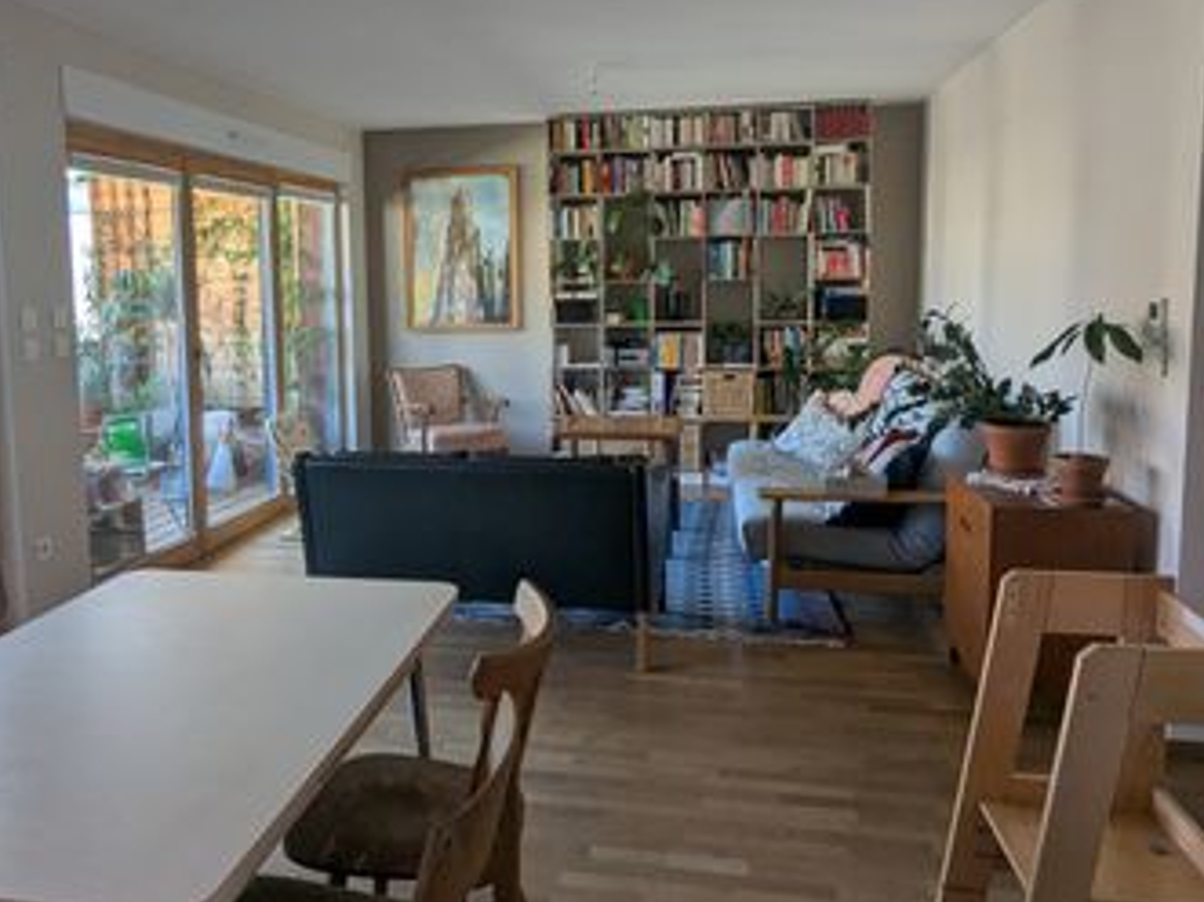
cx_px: 495
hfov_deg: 61.3
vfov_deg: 48.1
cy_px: 389
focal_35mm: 29
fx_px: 1008
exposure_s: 1/100
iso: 116
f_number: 2.2
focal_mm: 2.35
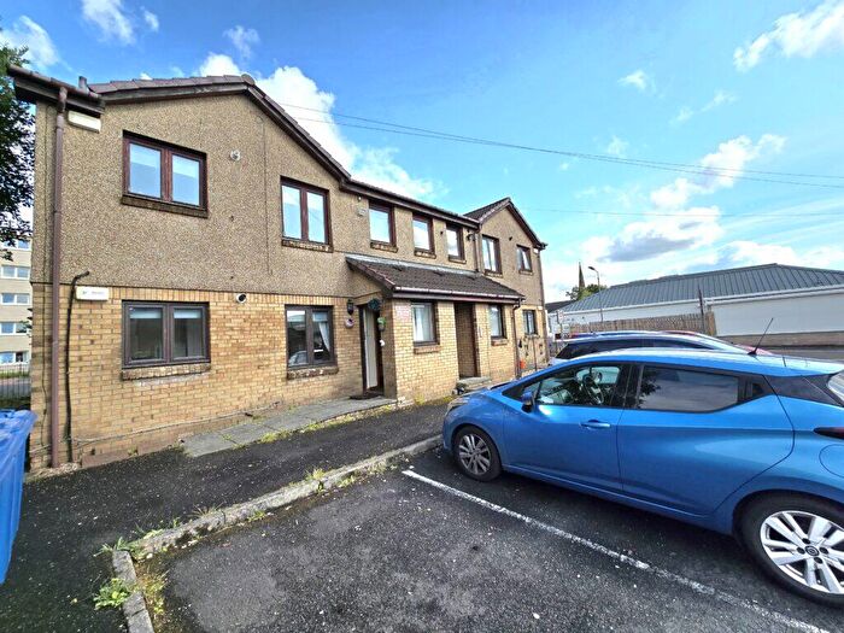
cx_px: 422
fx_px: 317
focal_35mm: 13
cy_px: 316
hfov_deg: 106.2
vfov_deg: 89.9
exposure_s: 1/1667
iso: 50
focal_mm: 2.2
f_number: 2.2
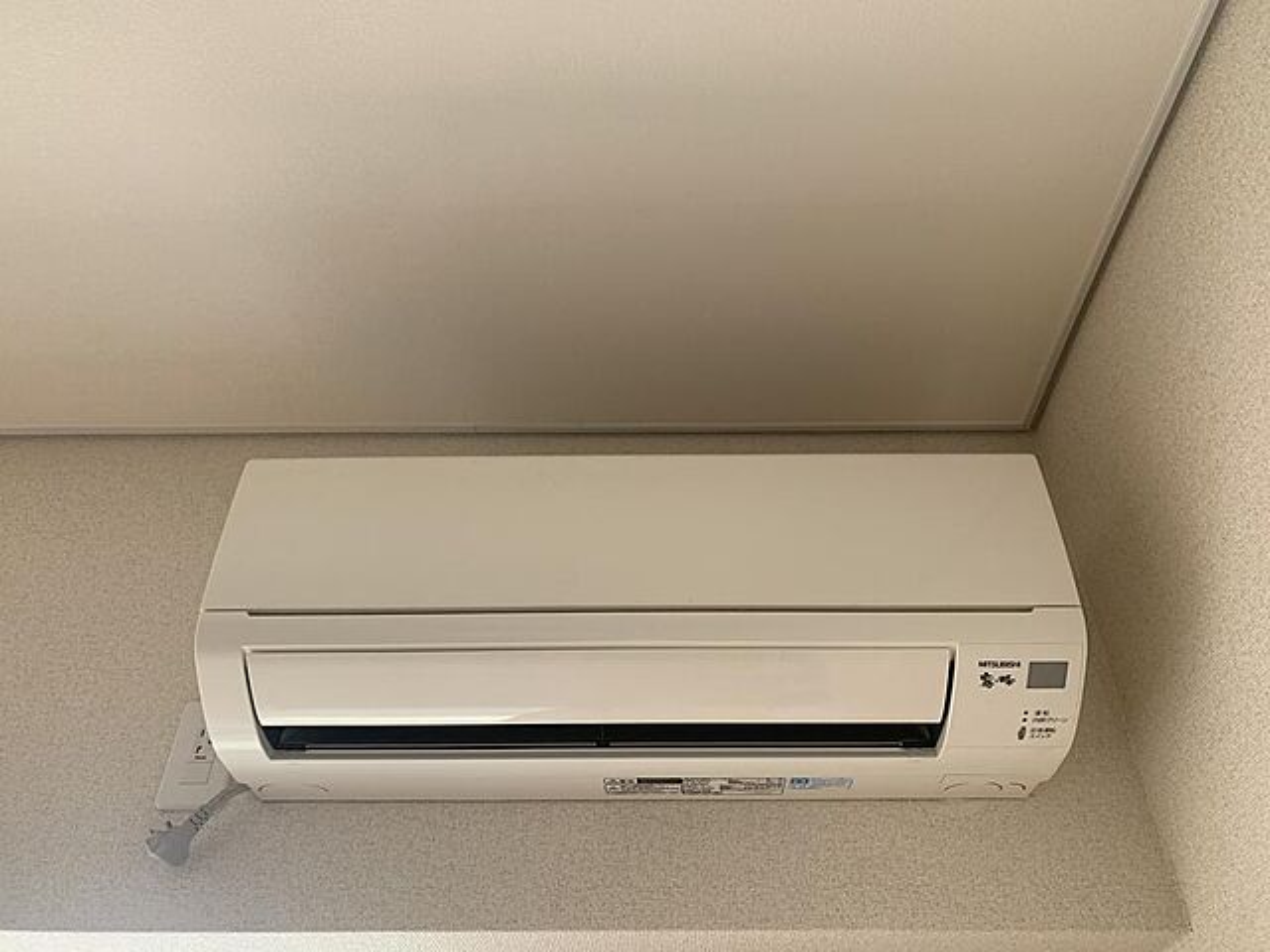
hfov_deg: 67.3
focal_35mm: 26
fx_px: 954
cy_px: 476
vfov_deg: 53.1
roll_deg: -0.4
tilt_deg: +36.7
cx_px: 635
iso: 80
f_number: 1.8
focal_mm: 4.25
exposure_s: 1/121
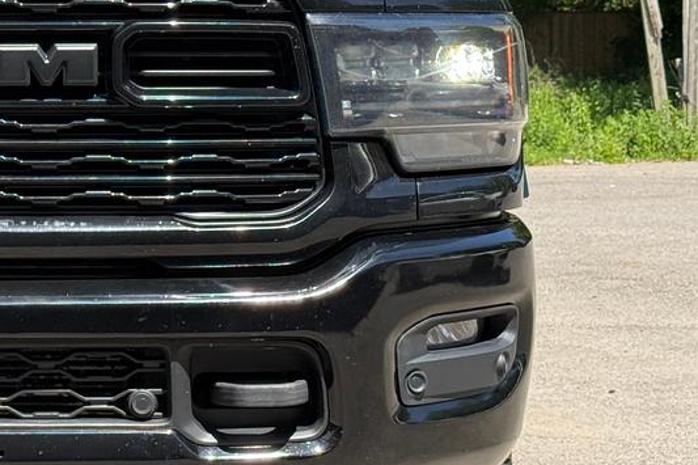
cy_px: 100
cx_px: -94
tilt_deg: -2.2
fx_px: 2326
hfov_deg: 16.5
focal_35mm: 120
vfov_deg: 11.4
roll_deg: +0.7
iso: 100
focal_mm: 6.76
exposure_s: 1/2088
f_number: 1.78
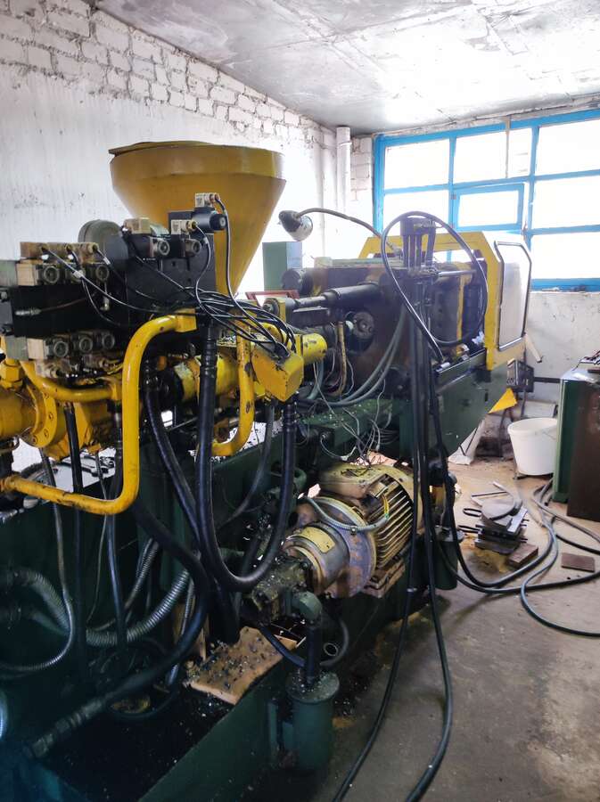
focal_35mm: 25
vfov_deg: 69.4
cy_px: 401
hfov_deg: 54.8
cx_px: 300
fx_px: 579
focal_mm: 4.7
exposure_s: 1/33
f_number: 1.79
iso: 274
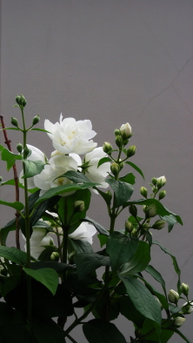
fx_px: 874
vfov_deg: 22.2
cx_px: 69
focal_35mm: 96
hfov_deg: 12.6
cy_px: 172
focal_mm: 14.6
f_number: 4
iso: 50
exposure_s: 1/177
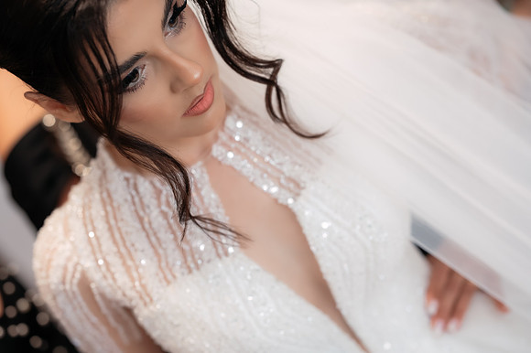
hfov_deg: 23.9
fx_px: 1253
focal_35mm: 85
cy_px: 176
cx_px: 266
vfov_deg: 16.1
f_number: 2.8
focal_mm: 85
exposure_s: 1/250
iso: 3600
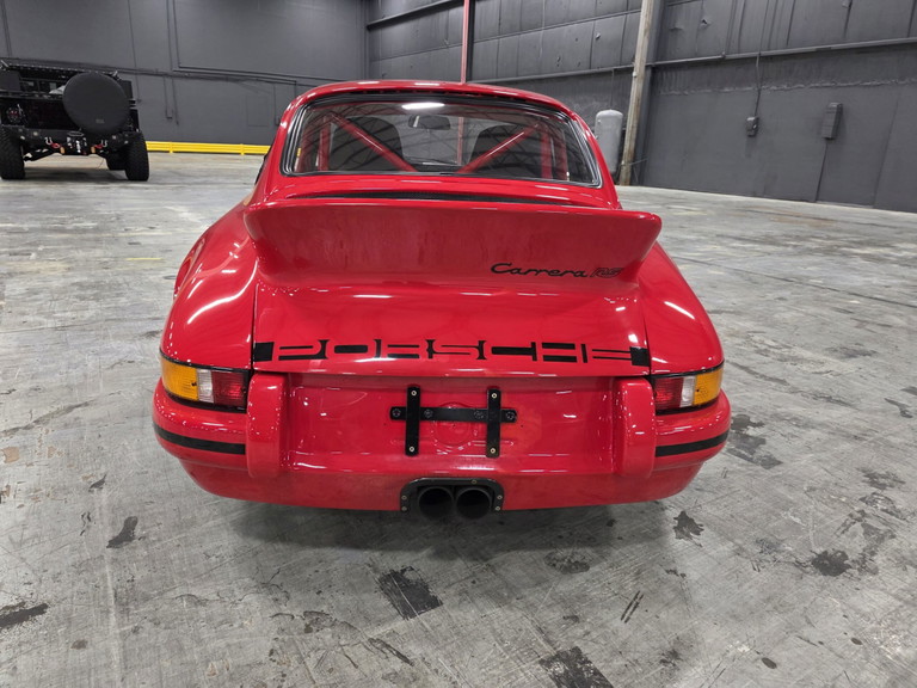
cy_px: 344
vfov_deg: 58.9
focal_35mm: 23
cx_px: 458
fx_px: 609
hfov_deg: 73.9
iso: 400
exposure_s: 1/120
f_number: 1.7
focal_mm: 6.3
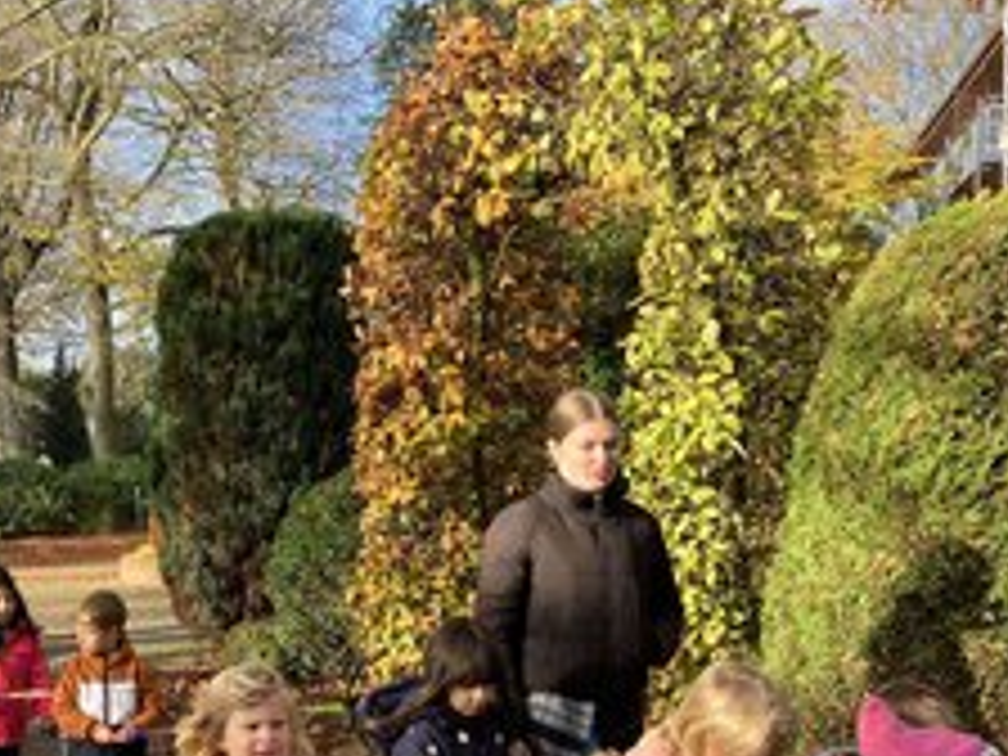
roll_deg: +0.7
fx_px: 1456
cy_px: 598
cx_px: 184
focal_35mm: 50
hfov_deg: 36.7
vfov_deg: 28.5
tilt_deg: -2.7
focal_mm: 3.99
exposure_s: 1/408
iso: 32
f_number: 1.8
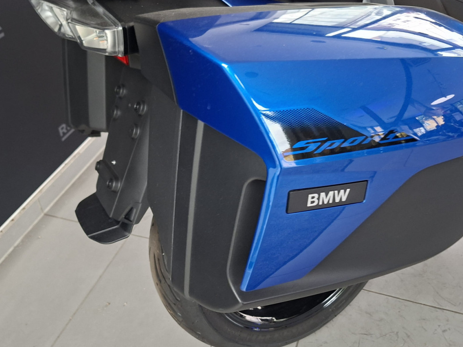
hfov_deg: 52.6
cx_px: 238
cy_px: 153
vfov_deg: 40.7
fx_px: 468
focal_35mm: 35
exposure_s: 1/33
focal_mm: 5.54
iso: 250
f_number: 1.8
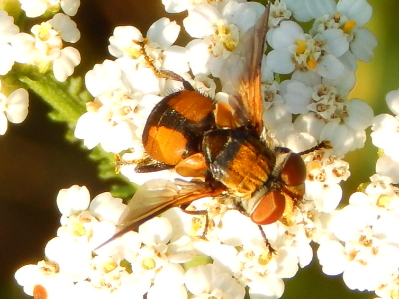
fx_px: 2087
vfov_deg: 8.2
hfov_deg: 10.9
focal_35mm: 181
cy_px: 144
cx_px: 199
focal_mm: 28.7
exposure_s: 1/200
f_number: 5.1
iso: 125
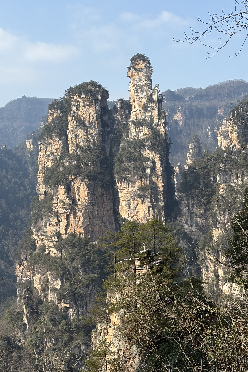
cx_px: 132
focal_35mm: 55
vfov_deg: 36.2
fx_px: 568
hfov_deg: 24.6
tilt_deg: -1.6
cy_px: 188
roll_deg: -0.2
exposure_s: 1/1957
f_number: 1.6
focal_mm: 5.96
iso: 32
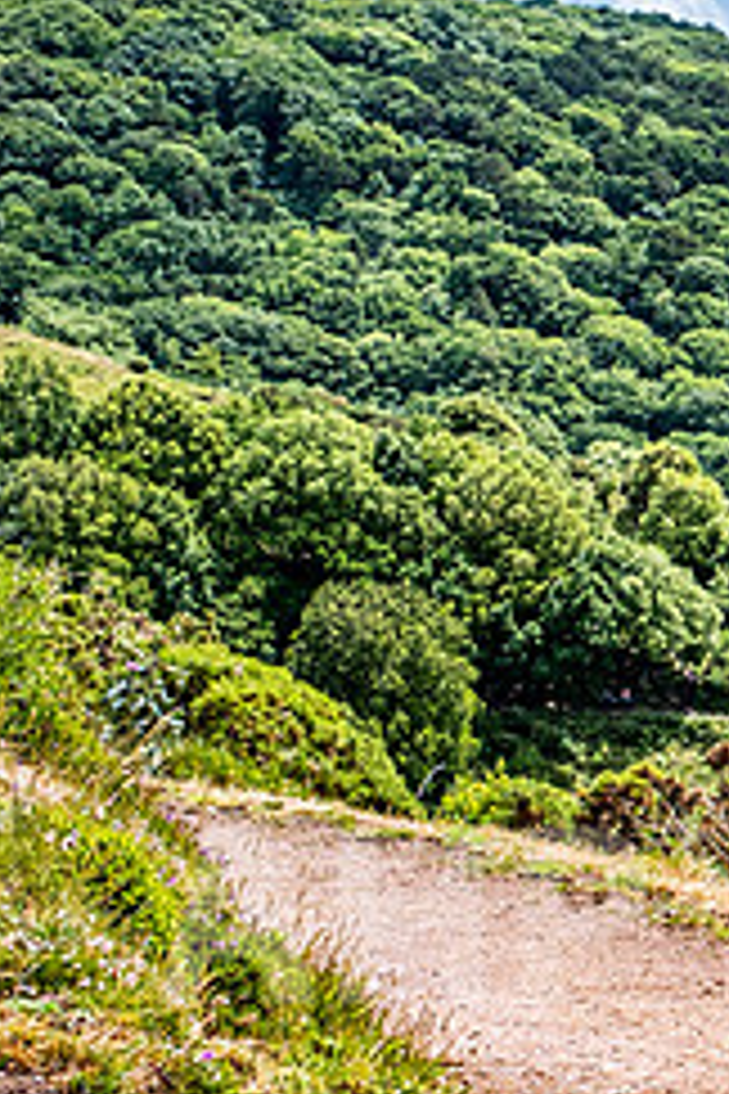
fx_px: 2642
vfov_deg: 23.3
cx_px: 1264
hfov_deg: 14.1
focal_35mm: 87
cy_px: 430
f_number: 5.6
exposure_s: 1/1000
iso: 160
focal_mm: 23
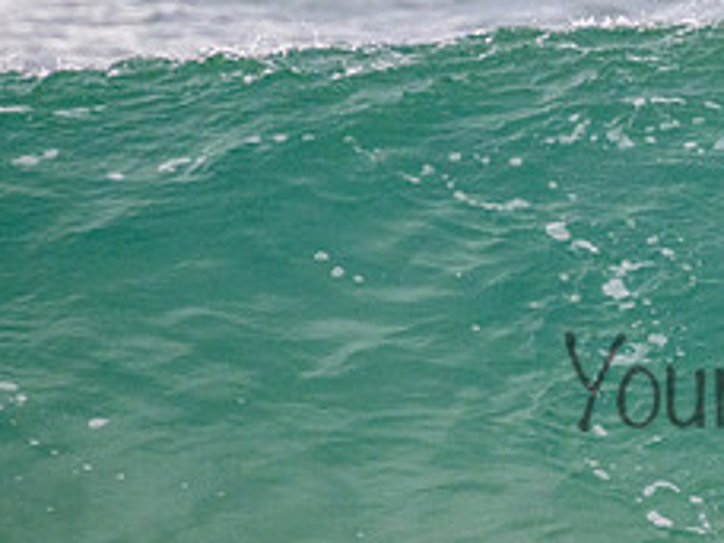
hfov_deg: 0.8
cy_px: 220
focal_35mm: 2464
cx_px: 991
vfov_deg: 0.6
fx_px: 51535
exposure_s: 1/2000
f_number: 11
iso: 2800
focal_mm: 800
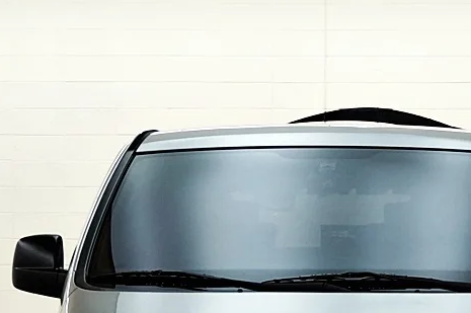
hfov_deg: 17.4
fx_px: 1532
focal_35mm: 117
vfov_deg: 11.5
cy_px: 362
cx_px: 324
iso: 500
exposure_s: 1/160
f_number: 5
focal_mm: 33
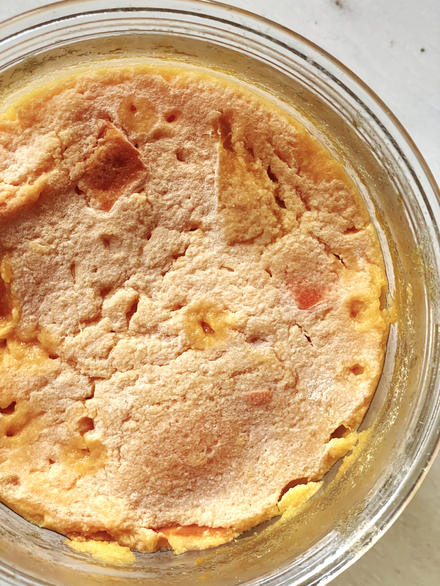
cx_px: 220
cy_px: 293
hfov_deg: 28.0
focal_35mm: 52
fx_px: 881
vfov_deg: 36.8
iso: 200
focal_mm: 6
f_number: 2
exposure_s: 1/66
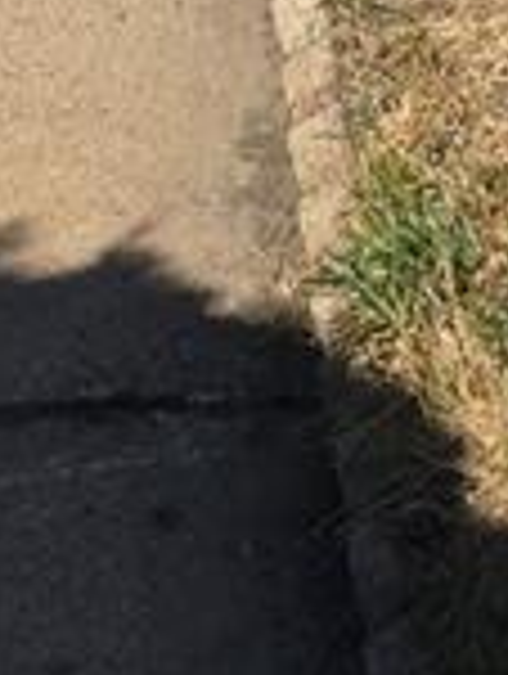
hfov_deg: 7.9
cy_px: -1764
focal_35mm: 184
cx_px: 814
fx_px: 3590
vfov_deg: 8.0
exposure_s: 1/892
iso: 12
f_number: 1.7
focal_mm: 6.3
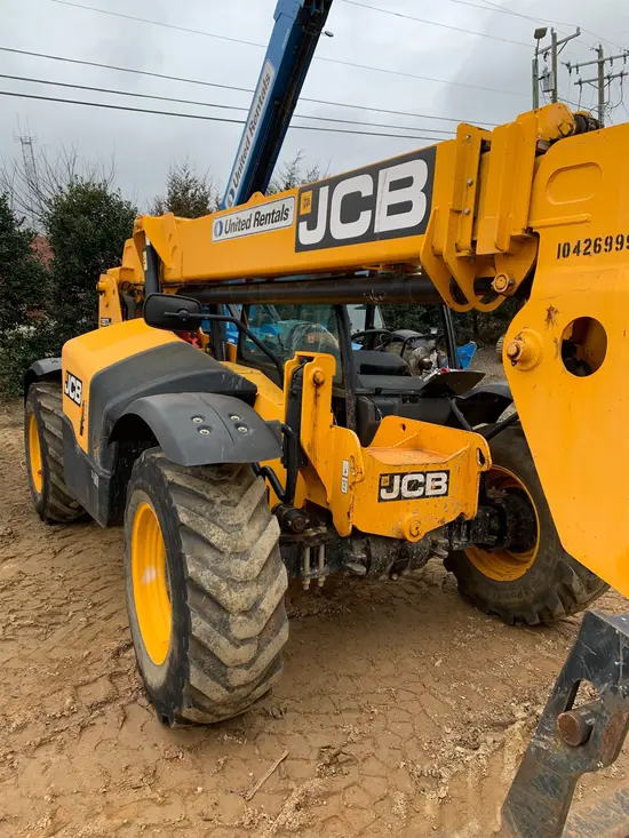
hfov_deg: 53.1
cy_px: 419
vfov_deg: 67.3
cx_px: 314
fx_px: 630
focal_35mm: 26
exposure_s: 1/323
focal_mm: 4.25
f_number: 1.8
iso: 25
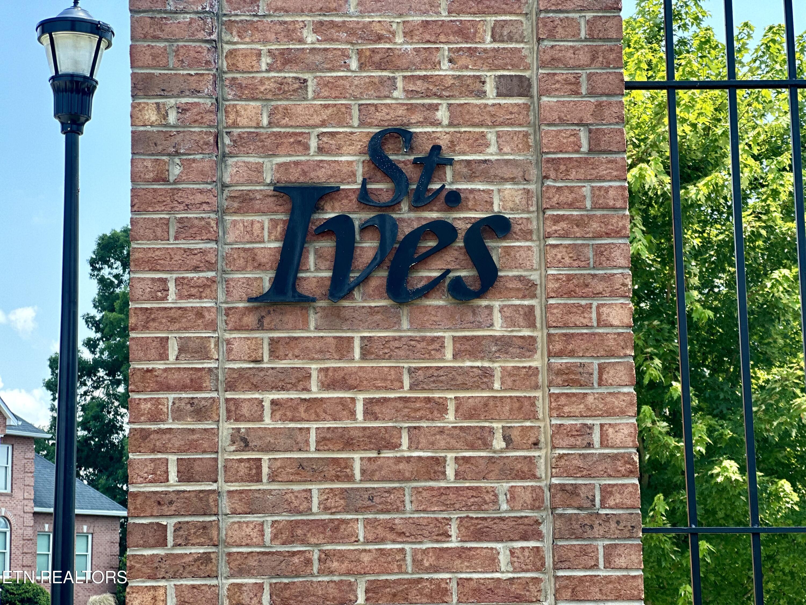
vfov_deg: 19.1
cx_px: 403
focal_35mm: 77
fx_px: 1793
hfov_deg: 25.3
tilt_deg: +10.6
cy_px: 302
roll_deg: +1.3
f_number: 2.8
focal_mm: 9
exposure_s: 1/124
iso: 25
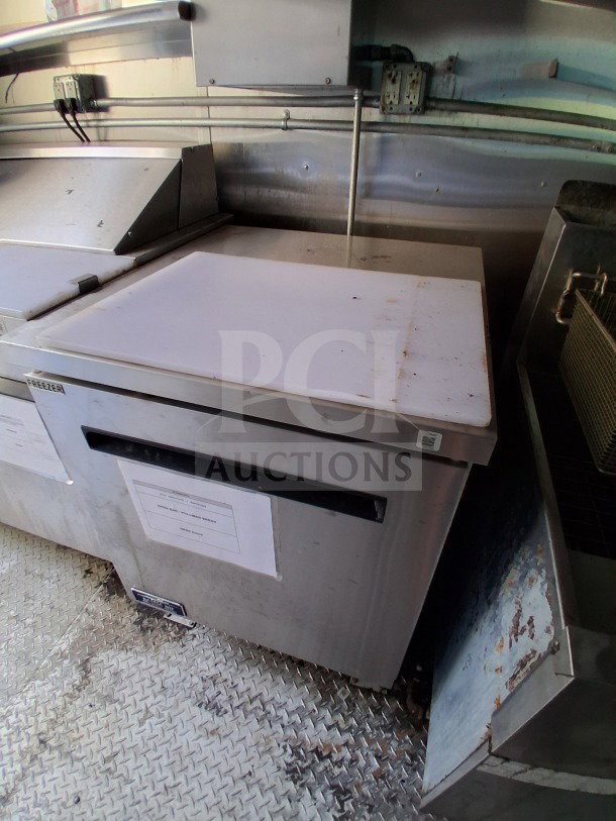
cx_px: 308
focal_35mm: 17
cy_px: 410
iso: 100
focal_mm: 1.4
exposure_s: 1/60
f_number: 2.2
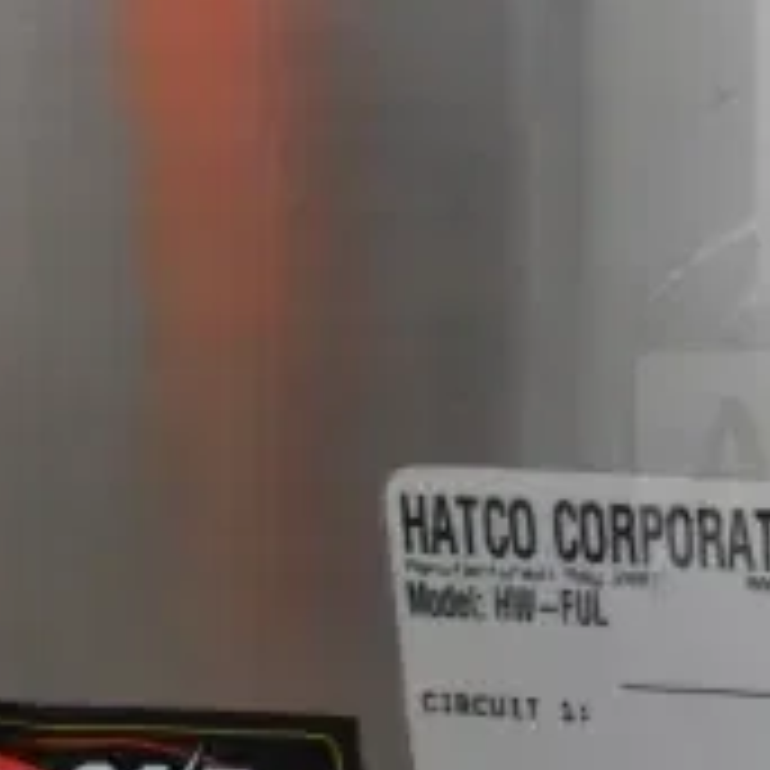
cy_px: 209
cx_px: 1139
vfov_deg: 19.0
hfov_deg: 17.3
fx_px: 2290
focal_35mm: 91
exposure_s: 1/100
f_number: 5
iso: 6400
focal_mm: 20
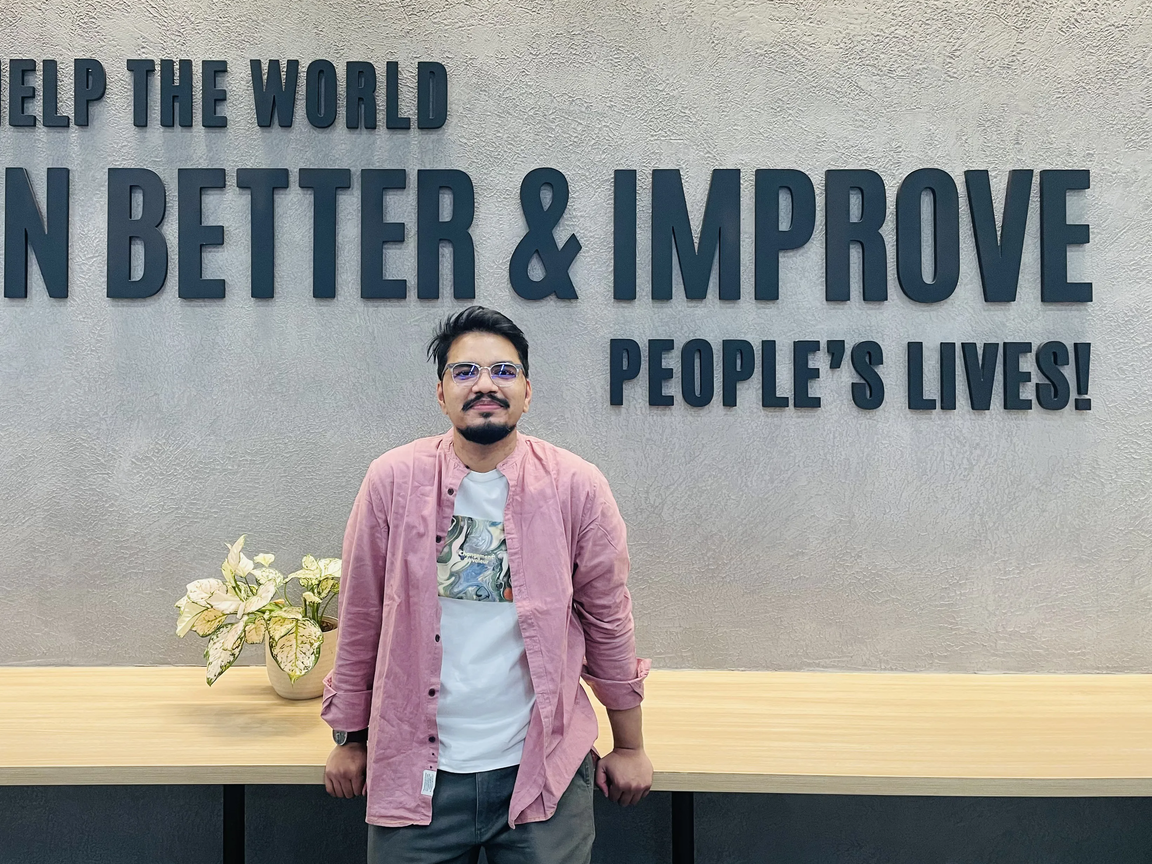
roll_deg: +0.6
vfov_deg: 43.9
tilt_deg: +0.8
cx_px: 455
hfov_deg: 56.3
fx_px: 1065
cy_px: 339
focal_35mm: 32
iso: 125
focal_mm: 4.2
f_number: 1.6
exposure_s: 1/80
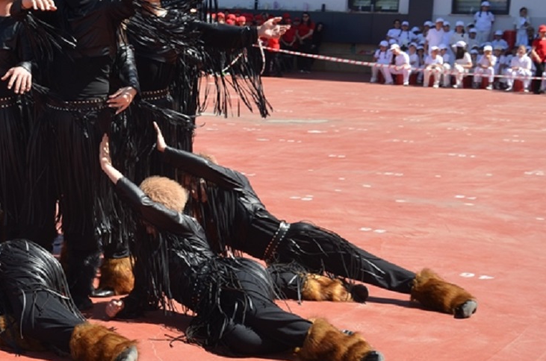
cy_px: 136
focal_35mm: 84
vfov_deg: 16.2
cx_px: 81
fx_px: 1271
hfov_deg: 23.7
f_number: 8
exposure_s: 1/200
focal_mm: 32
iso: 100
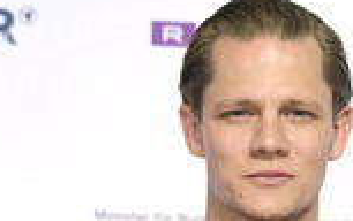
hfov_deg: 11.7
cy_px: 407
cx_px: 272
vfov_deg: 7.2
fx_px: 1714
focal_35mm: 178
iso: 1600
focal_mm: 67
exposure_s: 1/400
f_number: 4
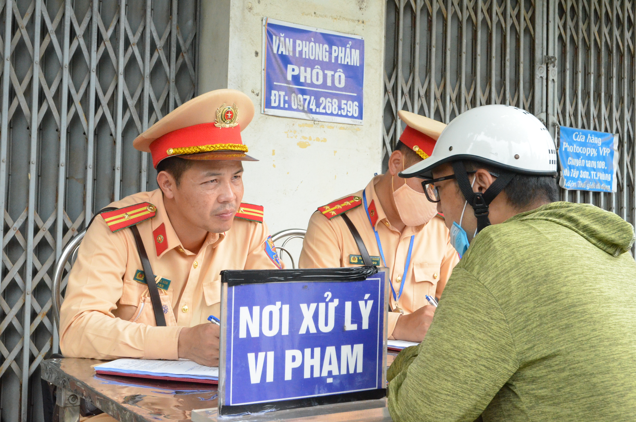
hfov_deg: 37.9
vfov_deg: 25.6
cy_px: 211
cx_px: 318
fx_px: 926
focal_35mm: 52
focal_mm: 35
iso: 4000
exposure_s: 1/400
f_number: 10
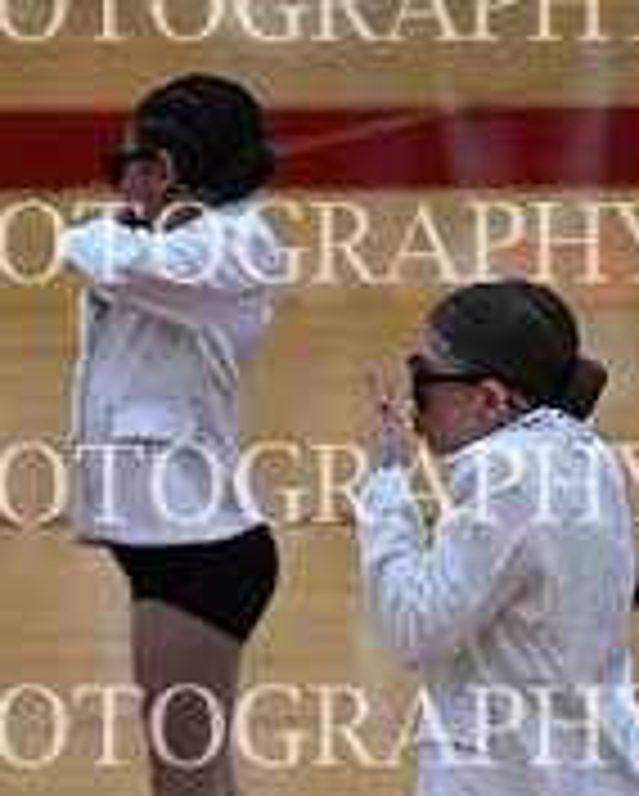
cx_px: -187
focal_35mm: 614
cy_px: 1088
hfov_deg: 2.5
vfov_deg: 3.1
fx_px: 14490
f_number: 4
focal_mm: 200
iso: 4000
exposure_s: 1/500
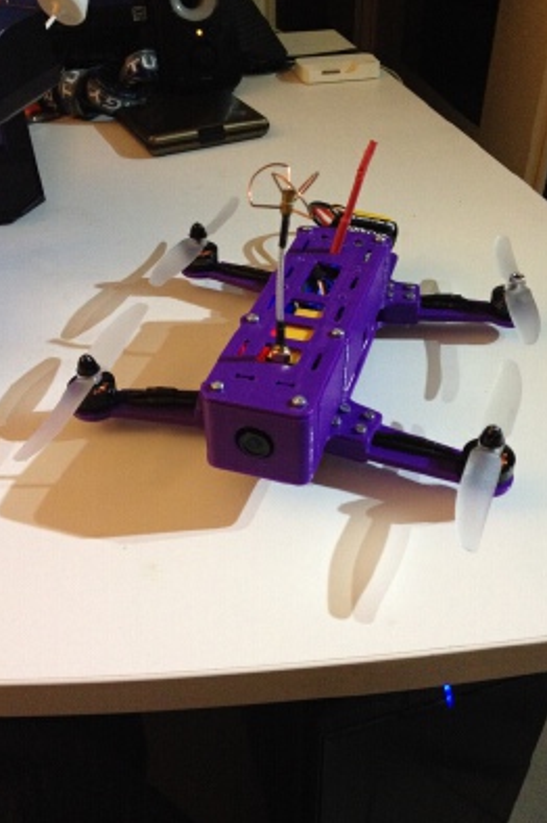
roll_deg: -0.6
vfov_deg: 51.9
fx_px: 845
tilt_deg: -38.1
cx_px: 296
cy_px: 409
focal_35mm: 37
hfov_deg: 35.9
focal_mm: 4.28
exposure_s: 1/20
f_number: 2.4
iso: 320
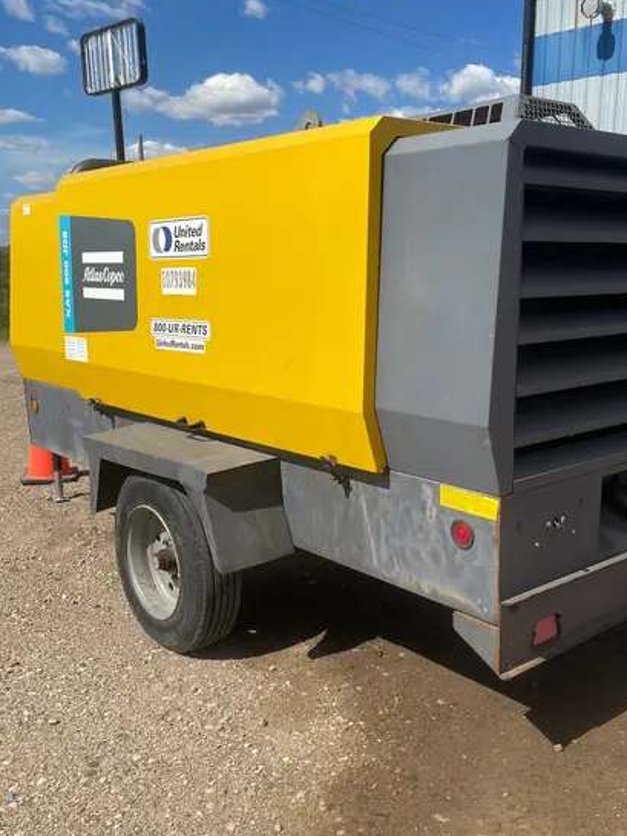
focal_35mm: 35
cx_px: 396
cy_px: 496
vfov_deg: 52.3
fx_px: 845
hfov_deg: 40.4
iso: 32
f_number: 1.6
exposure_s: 1/4464
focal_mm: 4.2
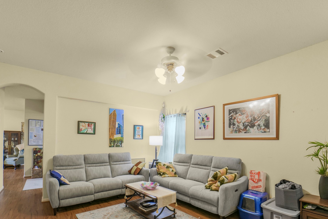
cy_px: 137
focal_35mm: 18
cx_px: 162
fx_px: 164
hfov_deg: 90.0
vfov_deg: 66.4
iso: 500
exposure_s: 1/5
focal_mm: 14
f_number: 11
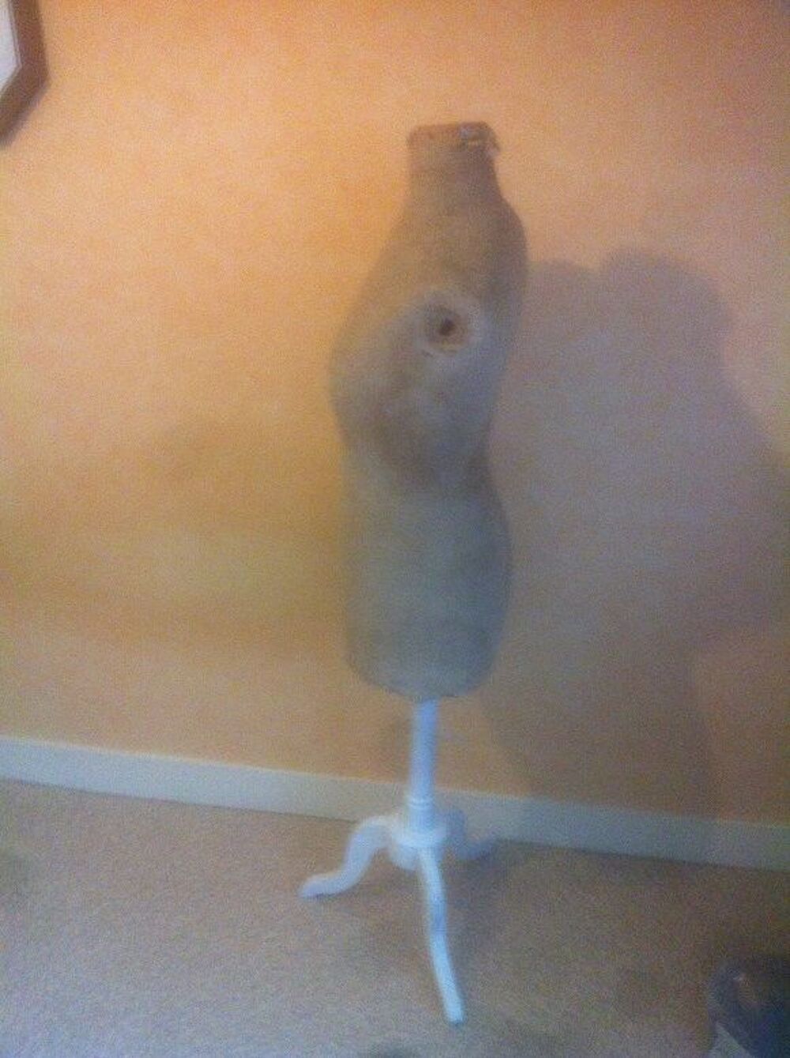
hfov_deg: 40.6
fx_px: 1068
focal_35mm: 35
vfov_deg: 52.7
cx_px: 395
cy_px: 529
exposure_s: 1/15
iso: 320
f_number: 2.8
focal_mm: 3.85
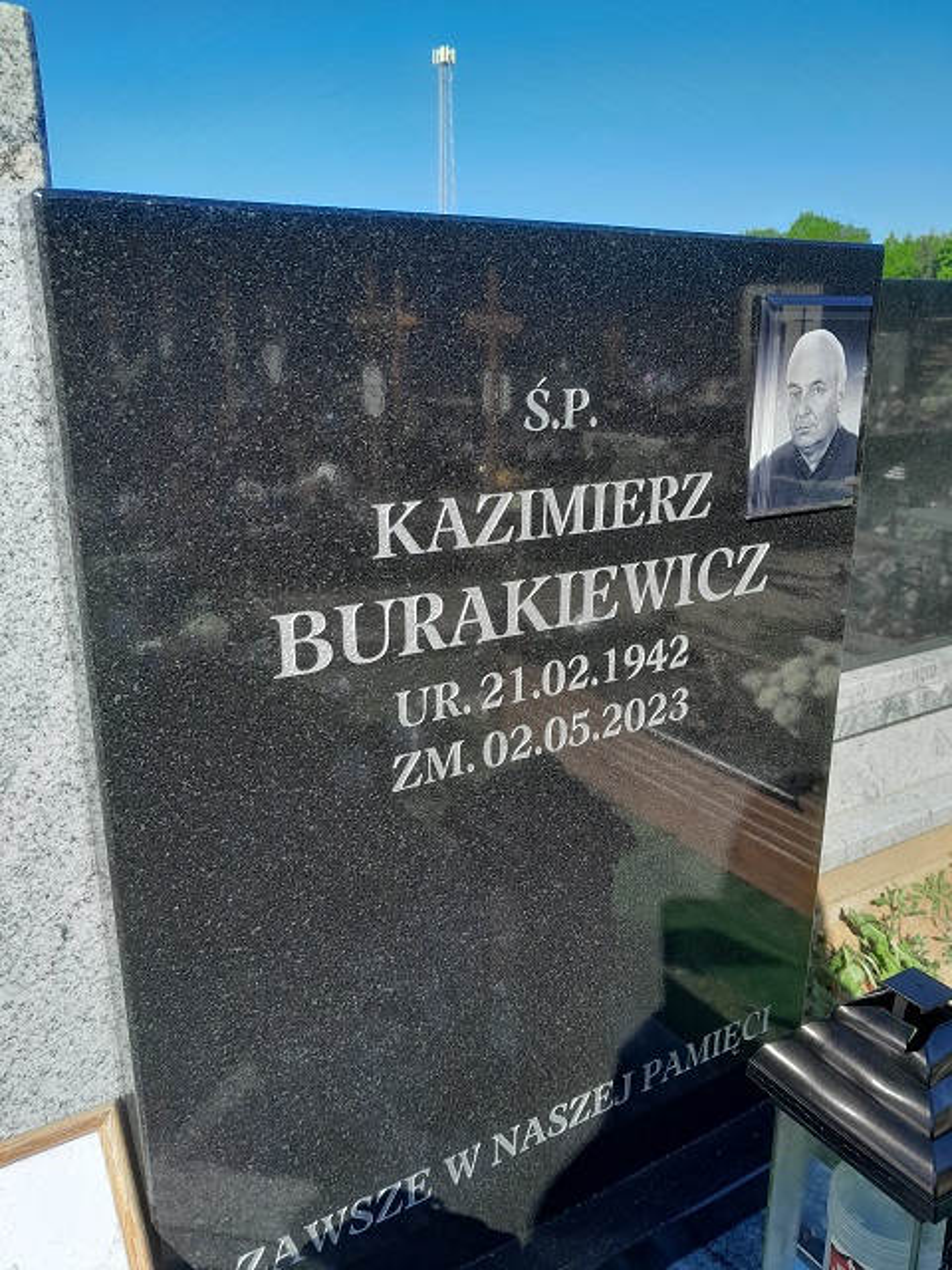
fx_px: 990
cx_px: 476
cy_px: 635
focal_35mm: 27
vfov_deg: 65.3
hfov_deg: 51.4
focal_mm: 4
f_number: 1.8
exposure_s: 1/181
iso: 40
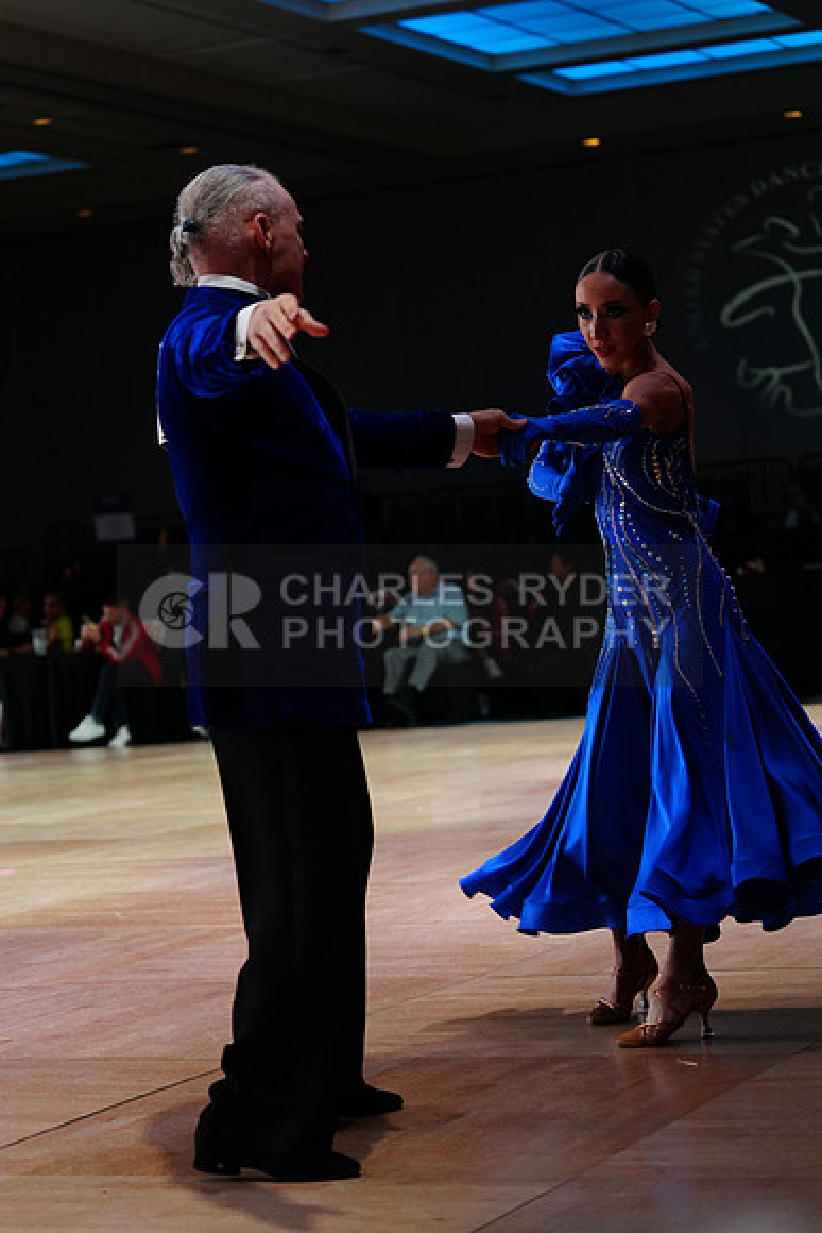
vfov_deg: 23.6
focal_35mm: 86
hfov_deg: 15.9
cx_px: 411
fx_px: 2944
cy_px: 616
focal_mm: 86
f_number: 4
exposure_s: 1/320
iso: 2500
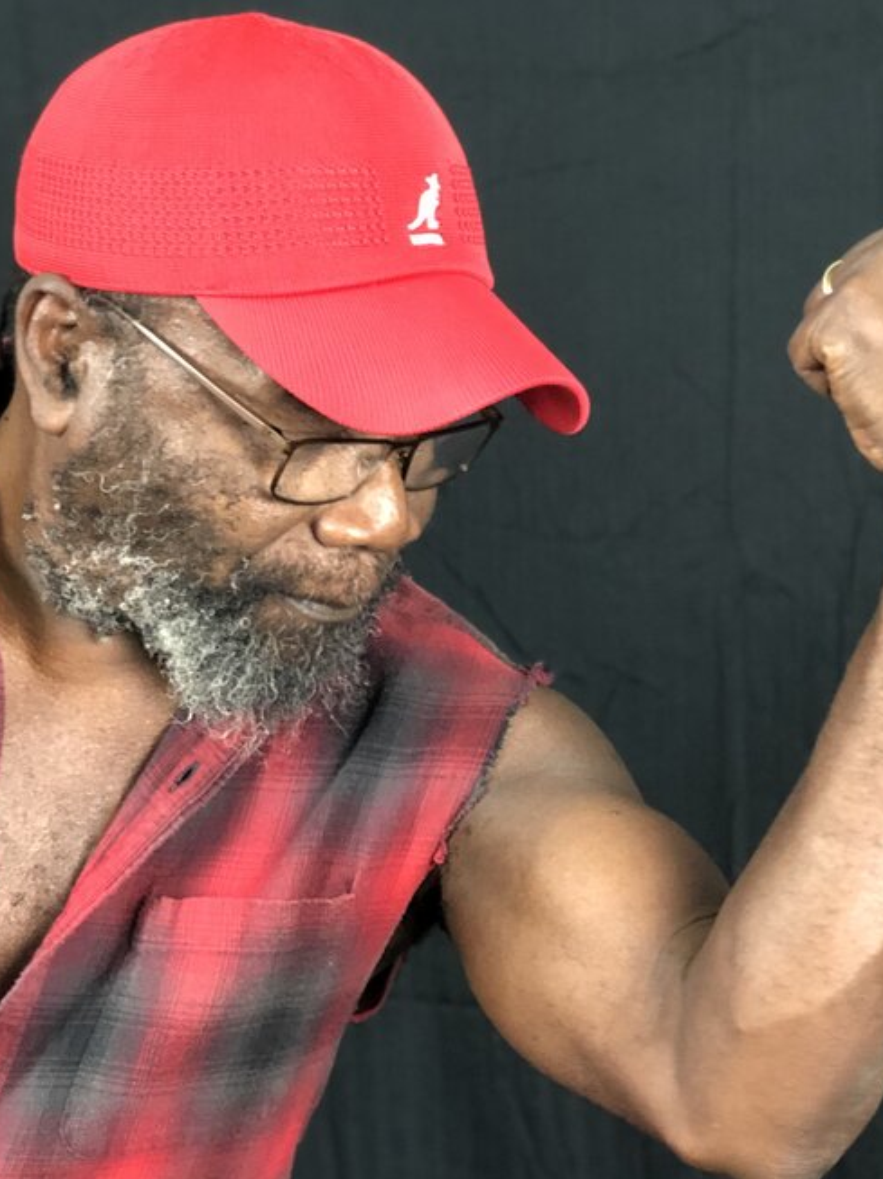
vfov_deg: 22.7
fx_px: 2894
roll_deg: +3.1
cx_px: 500
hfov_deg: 17.3
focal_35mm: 85
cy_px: 933
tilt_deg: -7.6
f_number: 2.4
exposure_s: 1/10
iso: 160
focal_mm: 6
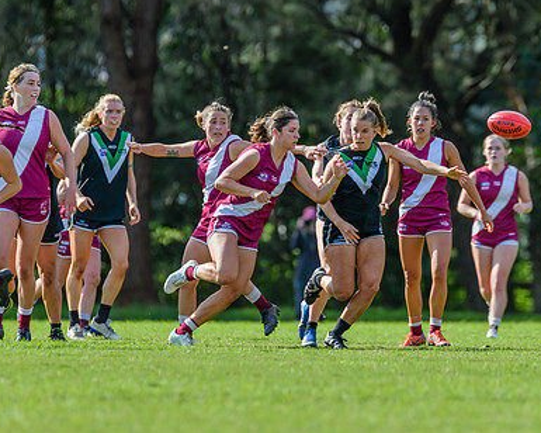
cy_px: 187
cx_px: 318
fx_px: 9511
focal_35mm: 594
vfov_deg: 2.6
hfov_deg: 3.3
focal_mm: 420
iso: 800
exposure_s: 1/1250
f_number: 5.6
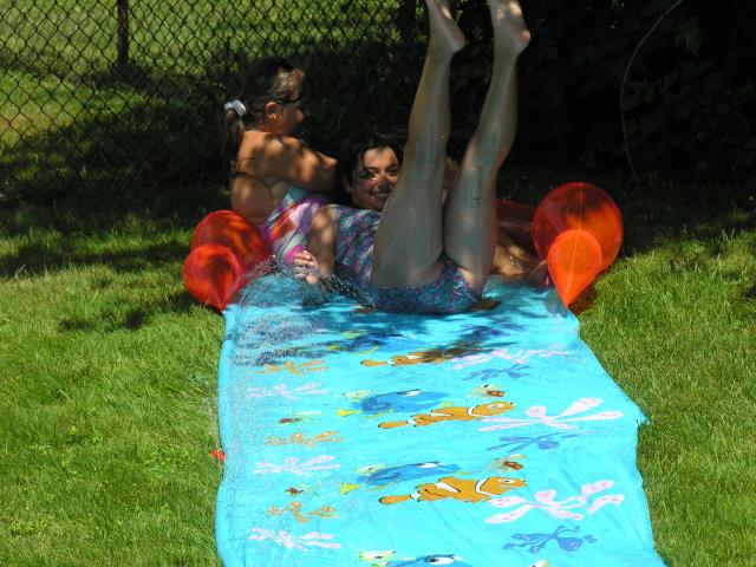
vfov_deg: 7.7
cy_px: 284
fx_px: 4193
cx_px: 378
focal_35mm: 192
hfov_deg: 10.3
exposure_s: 1/177
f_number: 6.5
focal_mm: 49
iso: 50
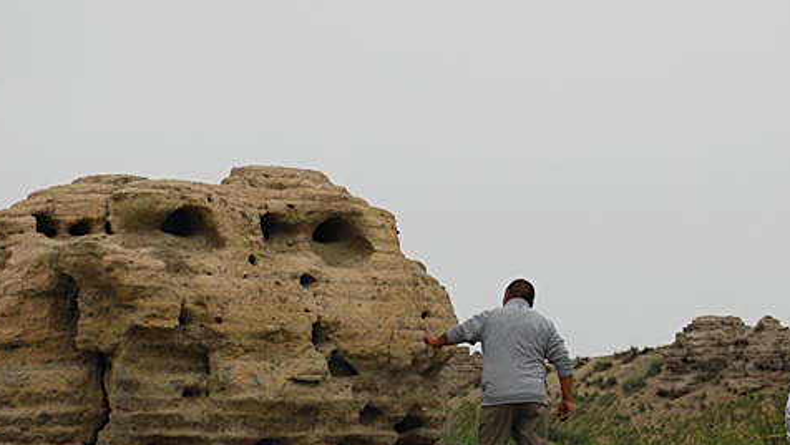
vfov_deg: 6.6
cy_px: 311
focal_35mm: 185
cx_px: 483
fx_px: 3876
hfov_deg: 11.6
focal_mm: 70
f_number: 6.3
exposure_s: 1/1000
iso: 400
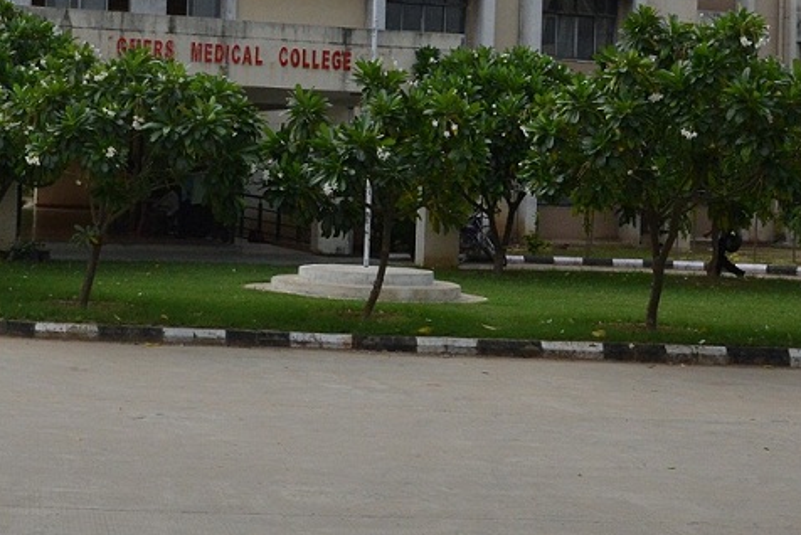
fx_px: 1492
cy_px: 150
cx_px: 130
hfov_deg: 29.2
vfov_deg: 20.2
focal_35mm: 67
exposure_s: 1/2000
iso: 800
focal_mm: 18
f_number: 7.1
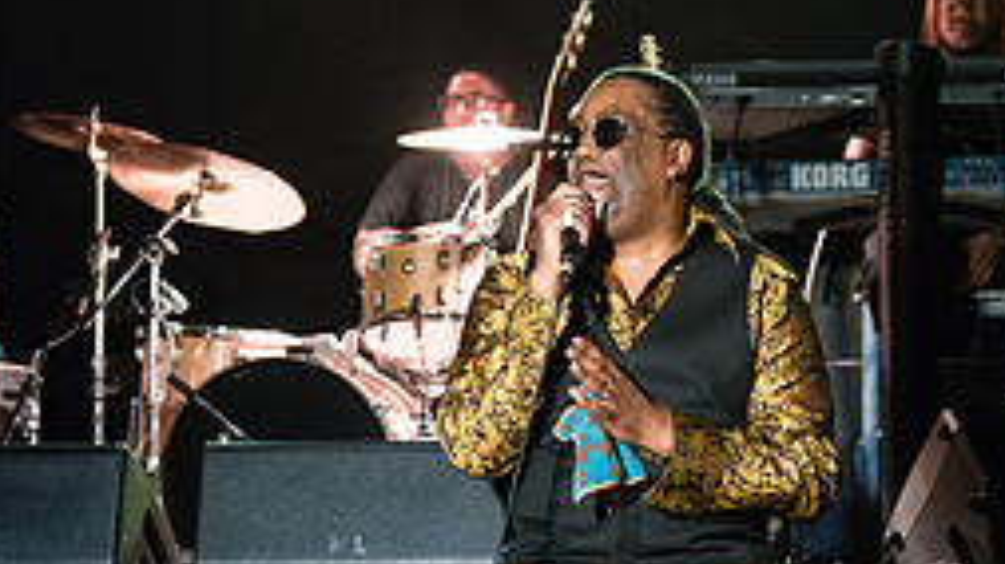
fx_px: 3516
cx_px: 628
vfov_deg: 9.1
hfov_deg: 16.2
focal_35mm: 132
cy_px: 514
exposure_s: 1/320
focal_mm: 55
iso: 4000
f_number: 2.8
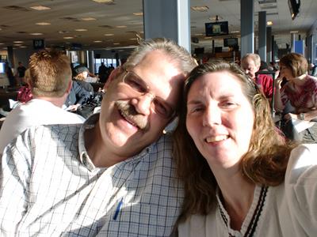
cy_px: 118
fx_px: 321
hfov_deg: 52.6
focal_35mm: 35
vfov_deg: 40.7
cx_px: 158
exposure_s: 1/125
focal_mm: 6.3
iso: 64
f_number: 3.1
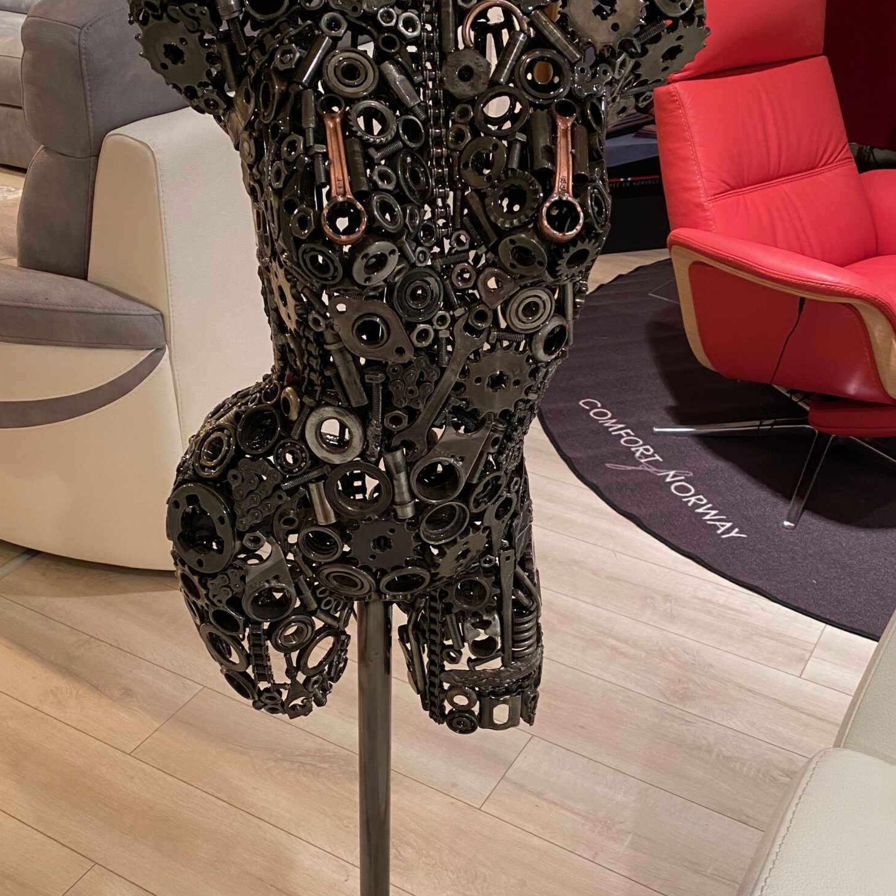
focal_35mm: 40
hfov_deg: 41.8
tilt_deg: -32.8
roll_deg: +0.2
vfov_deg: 41.7
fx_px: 1171
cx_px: 406
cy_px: 532
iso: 125
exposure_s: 1/50
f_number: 1.8
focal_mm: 4.25
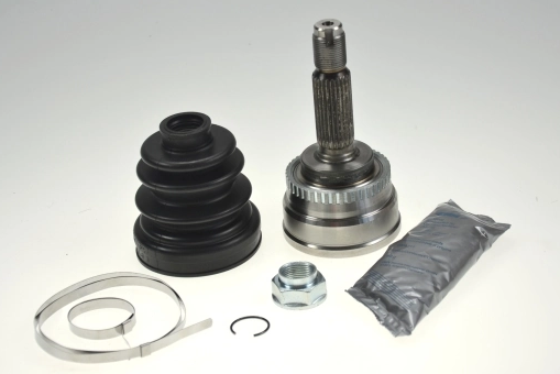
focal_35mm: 109
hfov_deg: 18.7
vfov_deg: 12.6
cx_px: 278
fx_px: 1696
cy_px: 188
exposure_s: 1/160
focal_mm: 62
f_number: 5.3
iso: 100
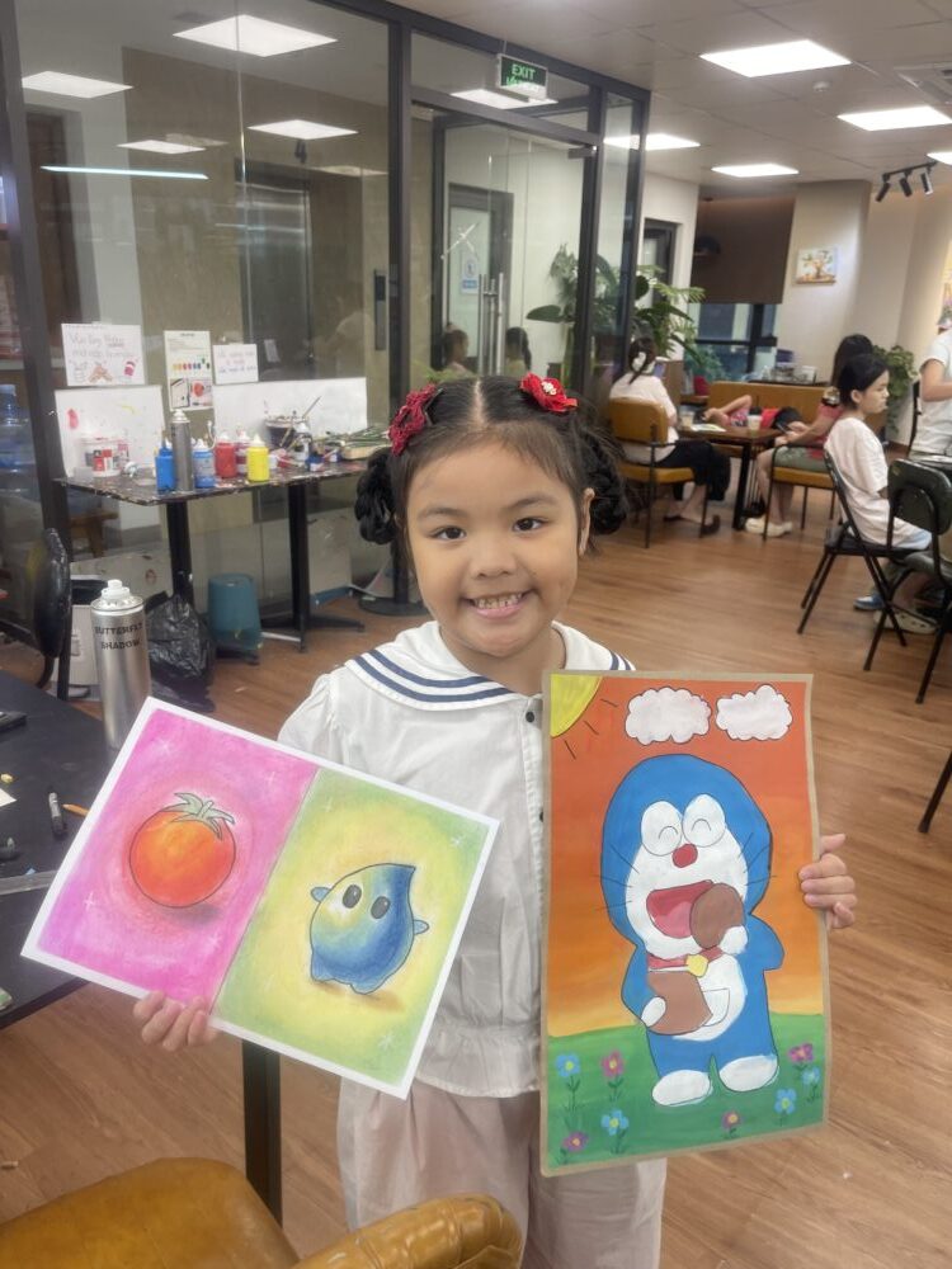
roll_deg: -1.8
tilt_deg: -18.8
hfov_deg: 54.9
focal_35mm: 25
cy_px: 634
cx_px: 476
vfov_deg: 69.4
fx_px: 917
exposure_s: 1/121
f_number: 1.6
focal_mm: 5.1
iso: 100
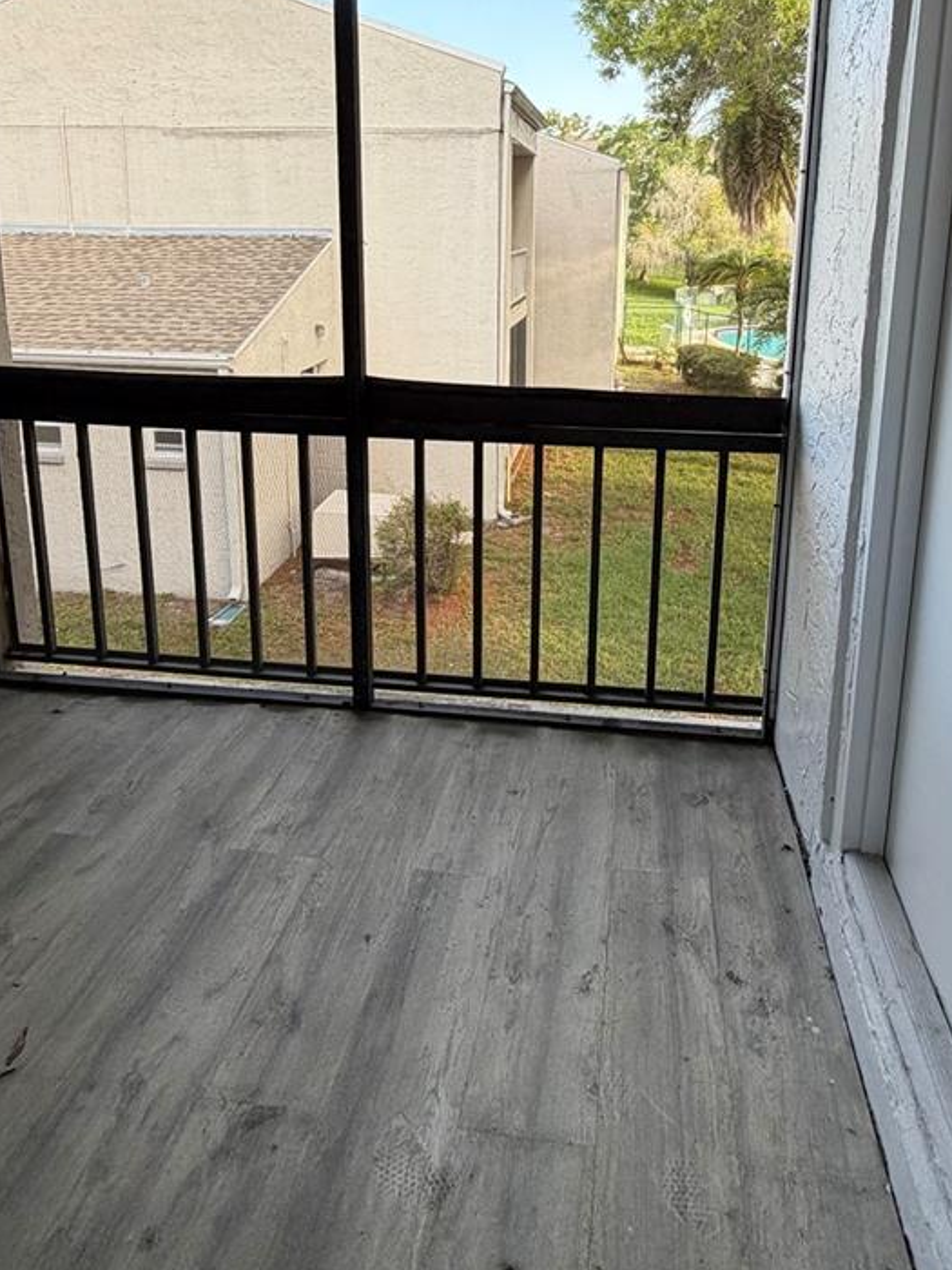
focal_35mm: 24
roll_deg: -1.2
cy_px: 403
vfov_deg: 69.1
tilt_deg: -12.3
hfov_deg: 56.6
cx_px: 539
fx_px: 880
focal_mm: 2.22
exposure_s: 1/121
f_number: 2.2
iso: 80
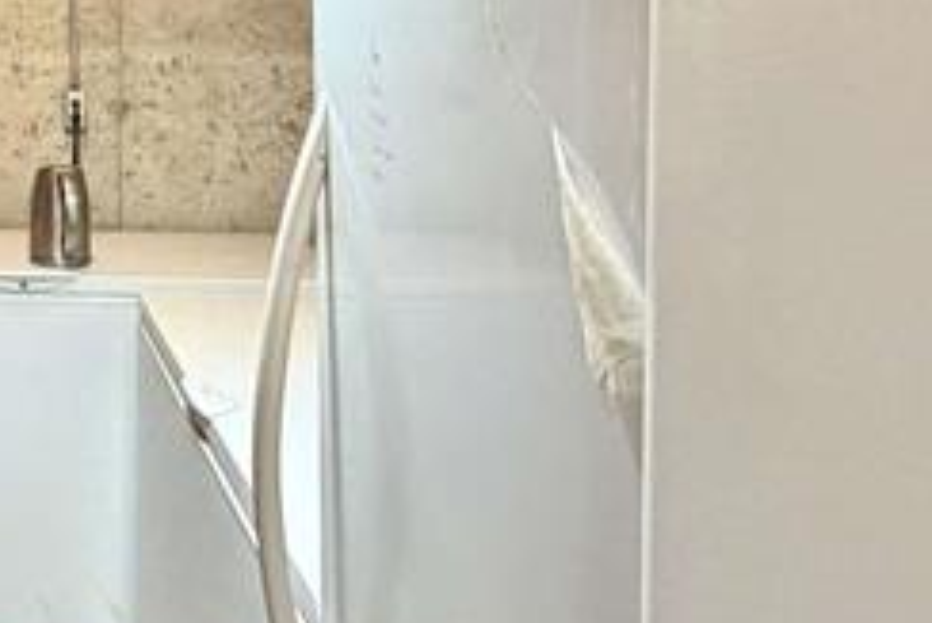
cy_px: -8
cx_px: -225
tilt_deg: -1.1
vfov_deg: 21.5
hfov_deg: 28.1
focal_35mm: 61
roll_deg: +0.7
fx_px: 1580
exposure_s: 1/60
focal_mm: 2.22
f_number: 2.2
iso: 500
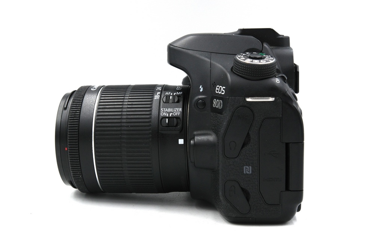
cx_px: 187
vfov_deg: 24.2
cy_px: 124
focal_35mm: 56
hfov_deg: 35.6
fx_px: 582
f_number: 14
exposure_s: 1/125
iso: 800
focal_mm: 37.4
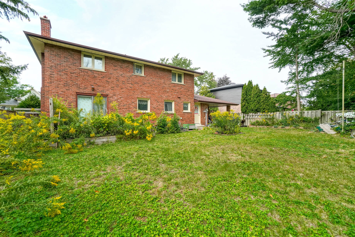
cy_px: 118
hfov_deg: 100.4
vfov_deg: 77.3
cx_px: 178
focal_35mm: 15
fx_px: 148
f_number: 7.1
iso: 1250
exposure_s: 1/1000
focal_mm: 10
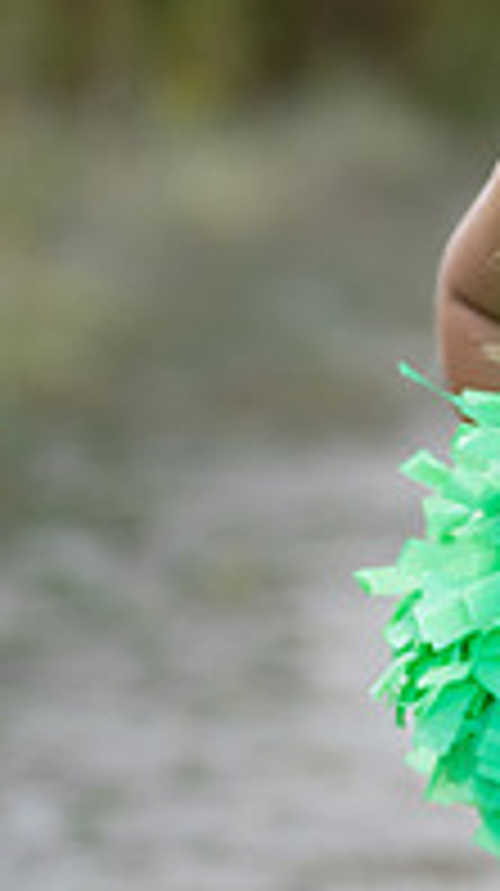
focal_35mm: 195
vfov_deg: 11.0
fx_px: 4608
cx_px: 899
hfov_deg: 6.1
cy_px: 287
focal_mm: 50
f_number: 1.2
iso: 100
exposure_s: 1/1000
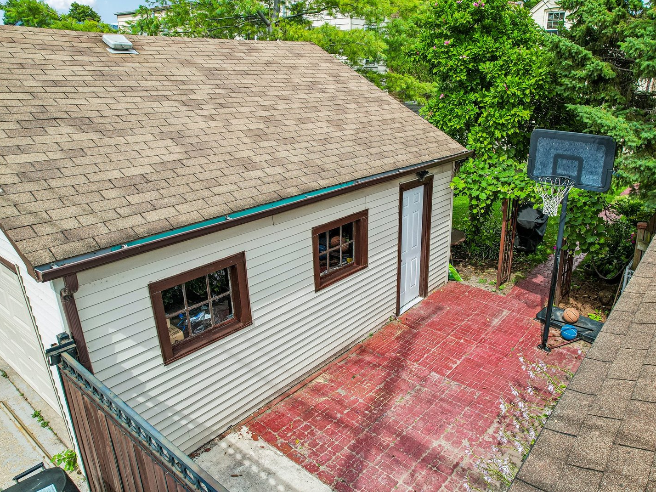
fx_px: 455
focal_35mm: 24
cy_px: 245
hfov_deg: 71.3
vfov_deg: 56.8
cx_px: 366
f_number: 2.8
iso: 100
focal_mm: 8.4
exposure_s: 1/125
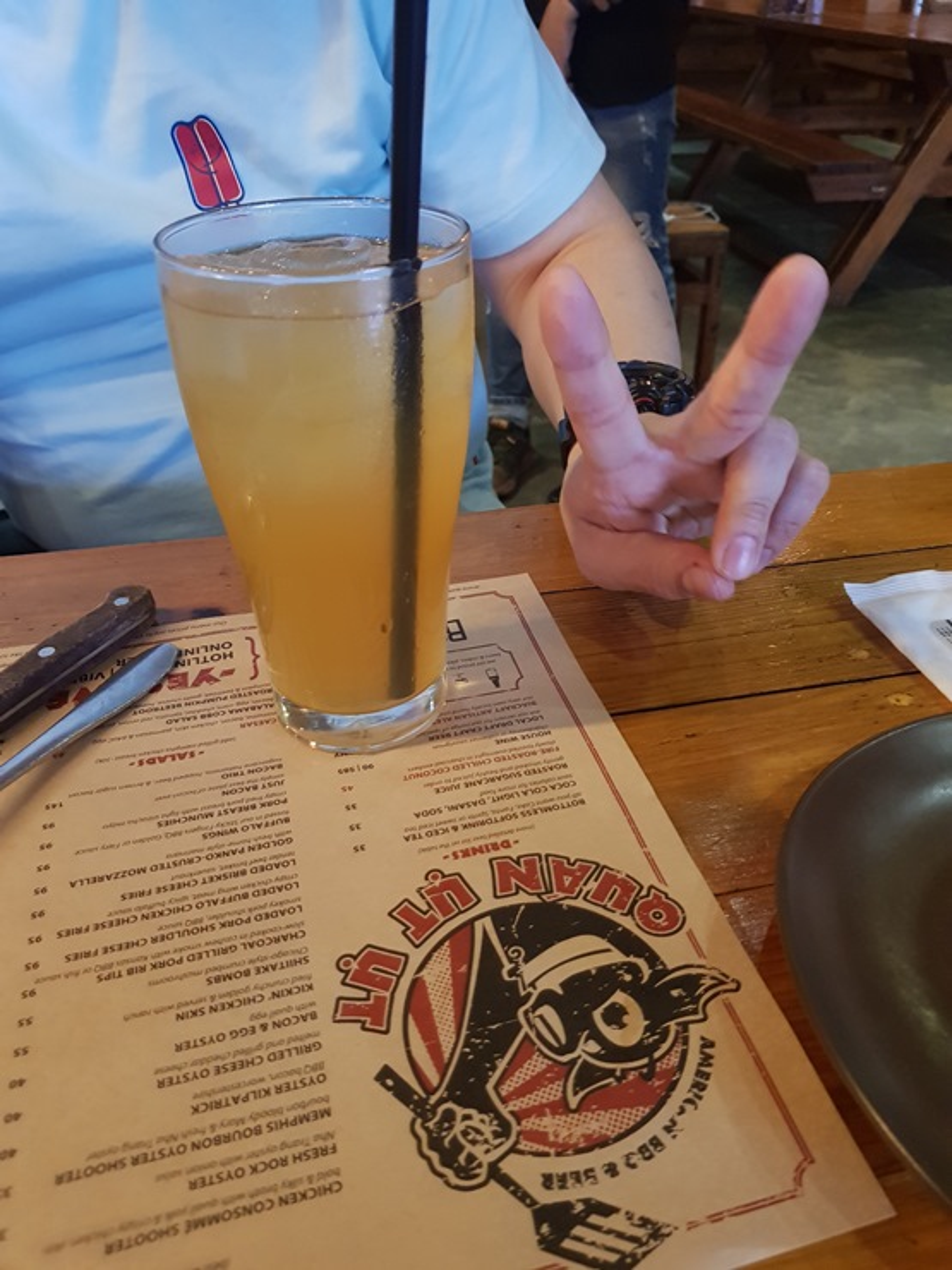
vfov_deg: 67.3
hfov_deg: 53.1
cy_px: 635
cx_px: 476
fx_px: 953
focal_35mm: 26
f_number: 1.7
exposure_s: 1/10
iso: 400
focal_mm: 4.2
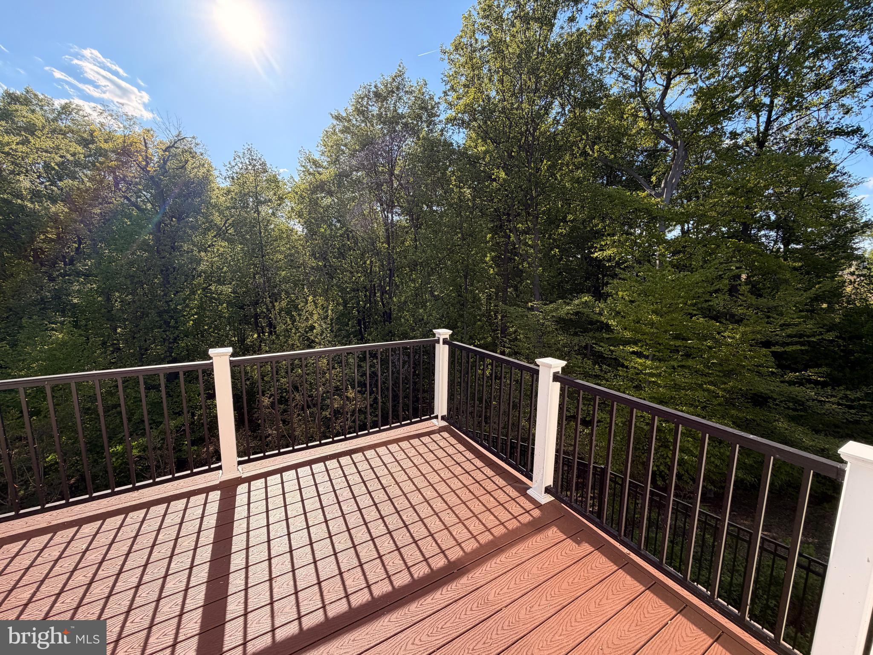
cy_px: 328
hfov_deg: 102.1
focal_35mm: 14
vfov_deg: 85.7
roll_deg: -0.5
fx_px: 353
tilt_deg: -9.1
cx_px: 436
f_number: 2.2
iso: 40
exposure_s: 1/613
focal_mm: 2.22
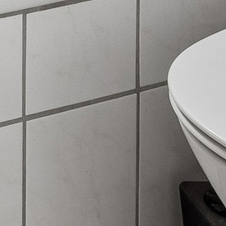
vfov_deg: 9.5
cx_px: -409
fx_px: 1027
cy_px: -468
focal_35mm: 139
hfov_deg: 10.0
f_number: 8
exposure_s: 1/4
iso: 200
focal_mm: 10
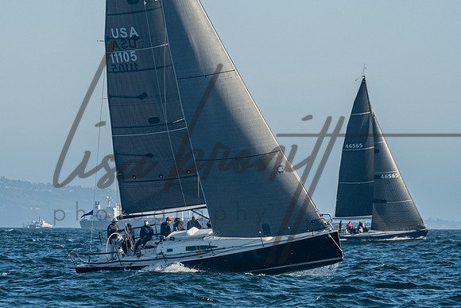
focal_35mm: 362
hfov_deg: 5.7
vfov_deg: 3.8
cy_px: 126
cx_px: 179
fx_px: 4637
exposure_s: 1/1250
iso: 400
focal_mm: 170
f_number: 6.3
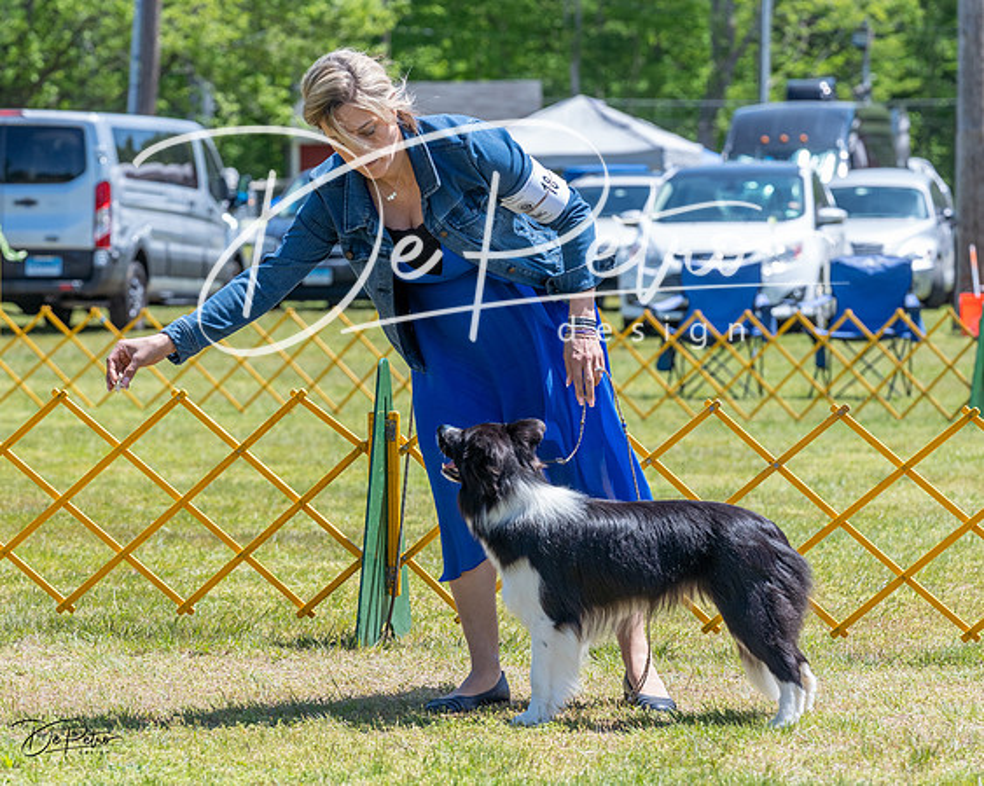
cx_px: 492
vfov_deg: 8.9
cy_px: 393
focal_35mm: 173
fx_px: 5049
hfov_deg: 11.1
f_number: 7.1
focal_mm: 154
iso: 1000
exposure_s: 1/1600
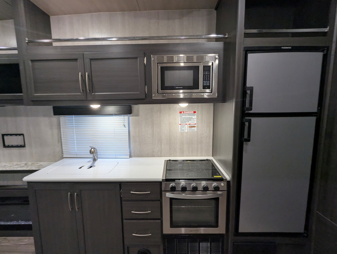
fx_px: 156
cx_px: 168
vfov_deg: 78.2
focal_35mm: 16
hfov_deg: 94.4
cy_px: 127
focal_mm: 2.35
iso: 183
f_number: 2.2
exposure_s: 1/35.2
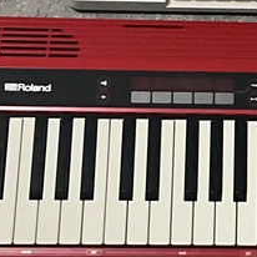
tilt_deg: -69.6
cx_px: 308
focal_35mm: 149
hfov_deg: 11.5
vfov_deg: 11.7
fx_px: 1252
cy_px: 67
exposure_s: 1/60
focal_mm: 3
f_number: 1.8
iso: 250
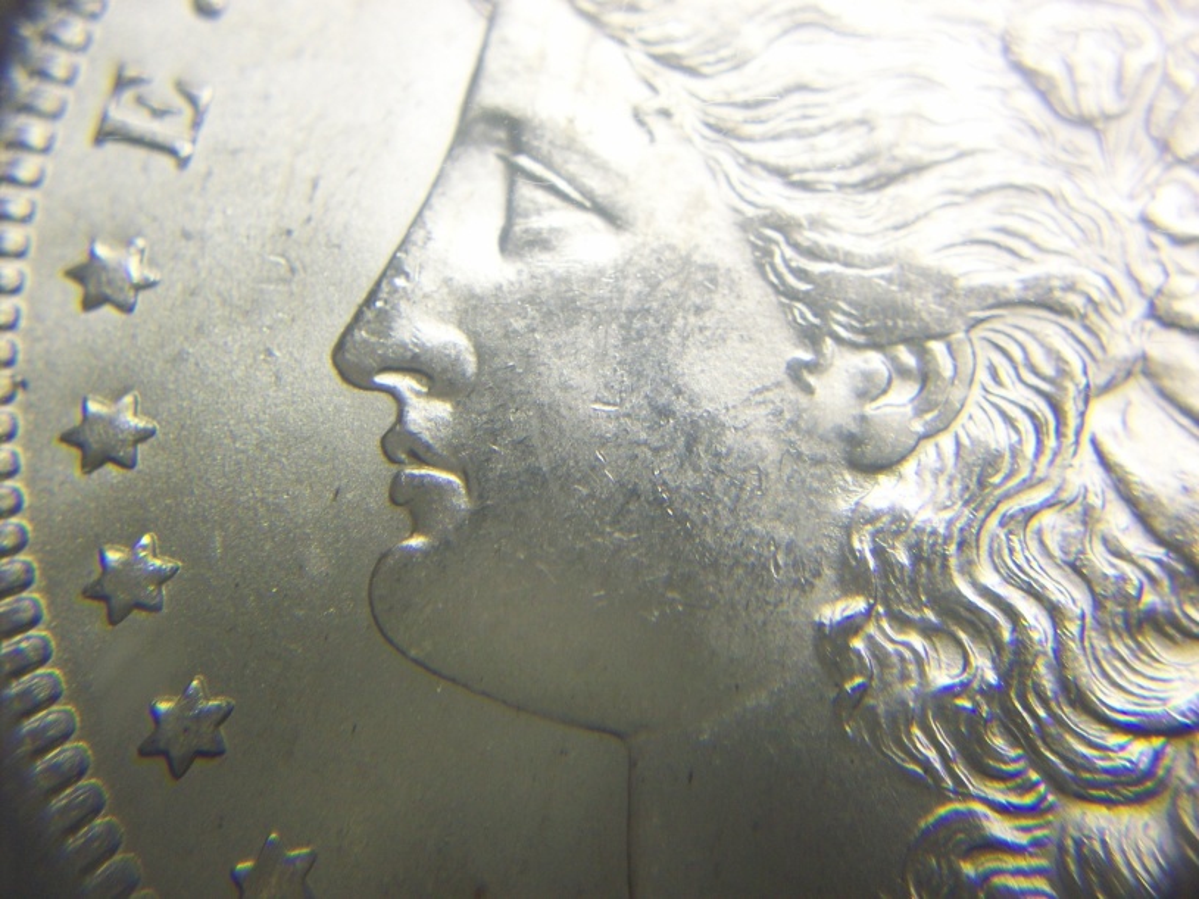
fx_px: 1281
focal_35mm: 37
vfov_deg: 38.7
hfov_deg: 50.1
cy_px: 450
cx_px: 600
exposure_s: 1/55.5
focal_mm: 6.2
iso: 80
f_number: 2.8
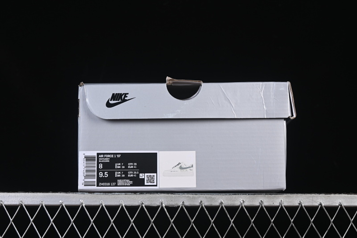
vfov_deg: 18.2
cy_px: 119
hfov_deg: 27.0
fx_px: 744
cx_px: 178
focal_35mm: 75
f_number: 8
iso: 160
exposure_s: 1/80
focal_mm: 50
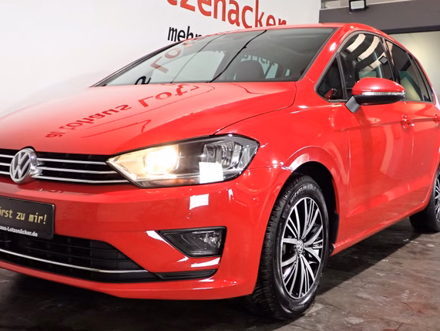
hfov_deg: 44.7
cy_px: 164
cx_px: 203
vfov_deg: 34.4
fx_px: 534
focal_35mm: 42
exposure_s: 1/30
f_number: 2.3
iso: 250
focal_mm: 5.4
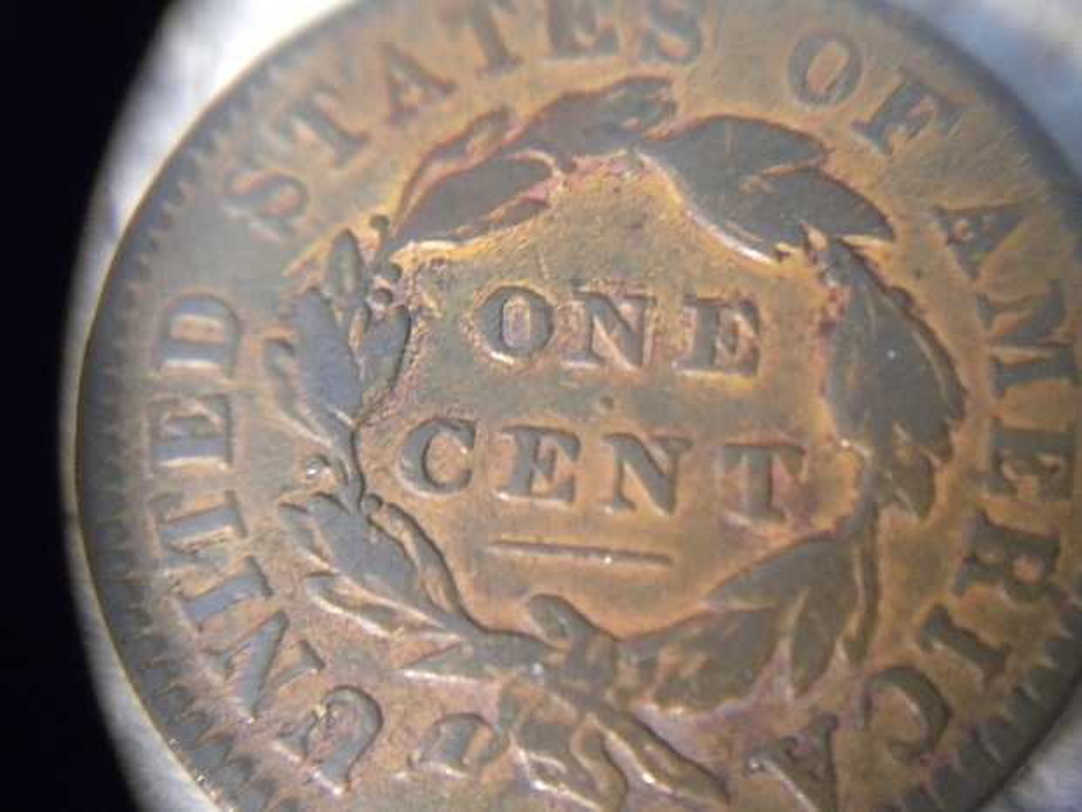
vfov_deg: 40.7
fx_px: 1094
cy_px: 406
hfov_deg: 52.6
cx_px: 541
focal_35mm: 35
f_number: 3.1
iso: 400
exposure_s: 1/17.3
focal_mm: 6.3
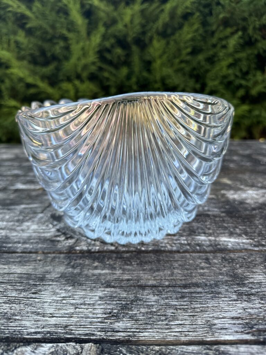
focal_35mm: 24
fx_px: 246
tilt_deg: -14.0
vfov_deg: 71.6
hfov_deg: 56.8
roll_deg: +1.8
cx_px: 133
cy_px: 178
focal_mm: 6.86
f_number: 1.78
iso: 80
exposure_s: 1/386
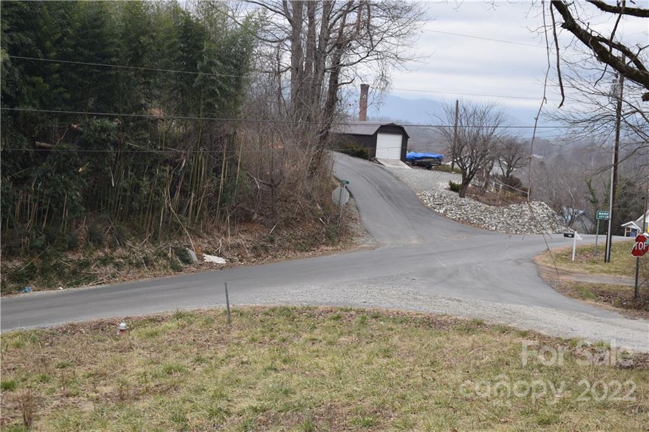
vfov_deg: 22.6
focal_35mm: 60
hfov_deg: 33.4
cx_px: 324
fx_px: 1081
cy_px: 216
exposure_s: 1/125
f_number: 5.6
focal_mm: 40
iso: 100
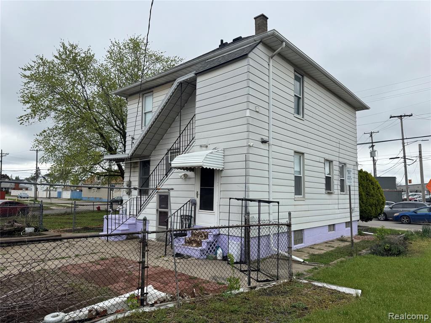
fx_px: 299
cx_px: 216
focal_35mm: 24
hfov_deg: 71.6
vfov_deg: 56.8
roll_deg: -1.2
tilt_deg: +5.2
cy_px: 162
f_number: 1.78
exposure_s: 1/1637
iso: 80
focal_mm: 6.76
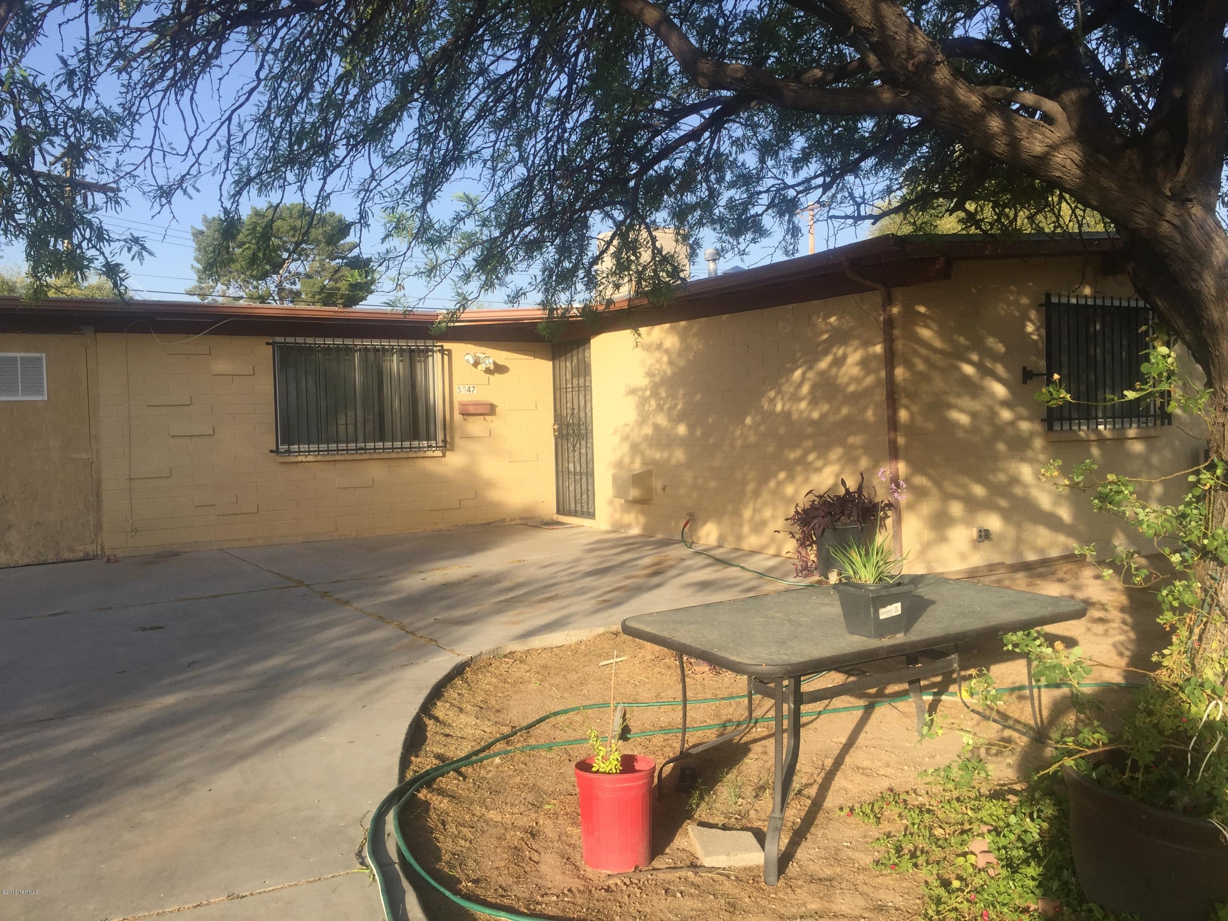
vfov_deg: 48.2
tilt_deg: -1.4
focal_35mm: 29
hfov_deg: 61.7
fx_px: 1029
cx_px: 614
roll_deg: +1.0
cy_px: 460
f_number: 2.2
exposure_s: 1/1099
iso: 32
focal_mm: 4.15
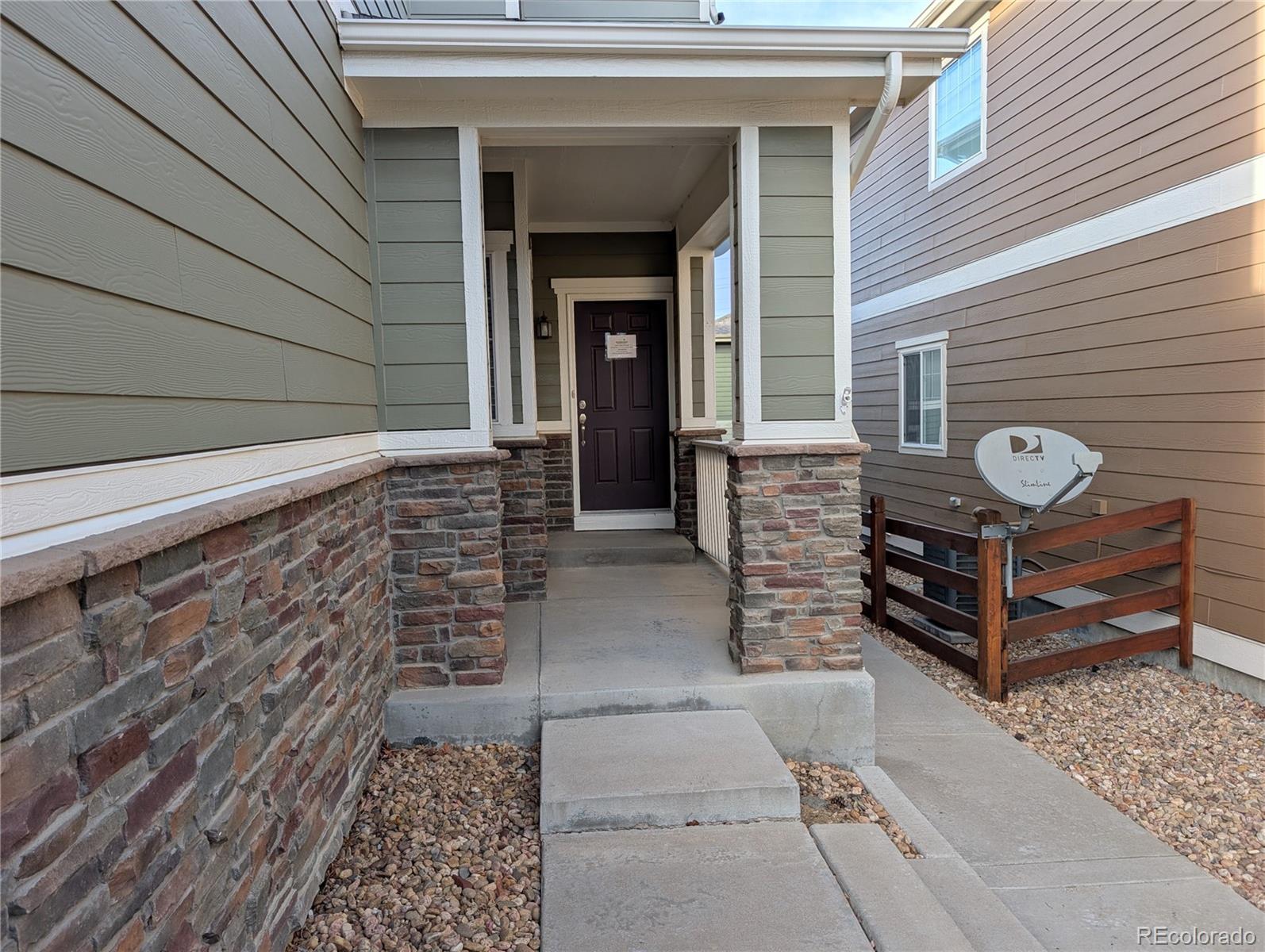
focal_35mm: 24
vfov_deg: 56.9
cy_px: 476
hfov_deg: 71.5
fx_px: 878
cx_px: 632
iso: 17
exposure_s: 1/912
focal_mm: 6.9
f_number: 1.68
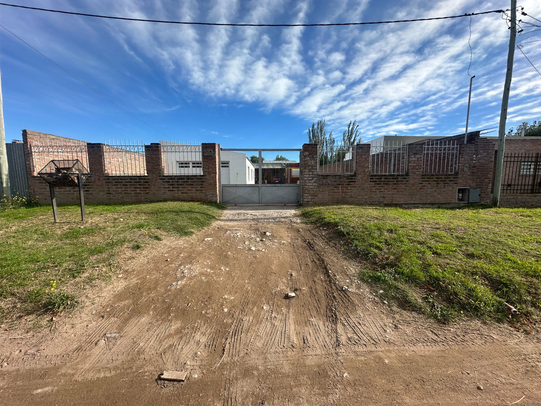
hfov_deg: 102.1
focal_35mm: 14
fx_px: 219
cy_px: 203
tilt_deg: -6.1
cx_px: 270
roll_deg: -0.9
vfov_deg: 85.7
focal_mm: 2.22
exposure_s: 1/1435
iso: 40
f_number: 2.2
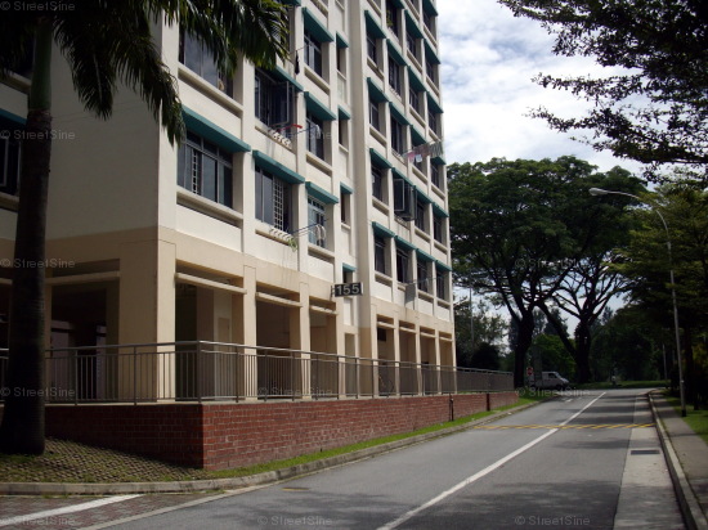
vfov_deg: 38.6
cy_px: 265
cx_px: 354
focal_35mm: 37
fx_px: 756
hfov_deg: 50.2
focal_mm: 6.2
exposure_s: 1/500
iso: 80
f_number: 5.6
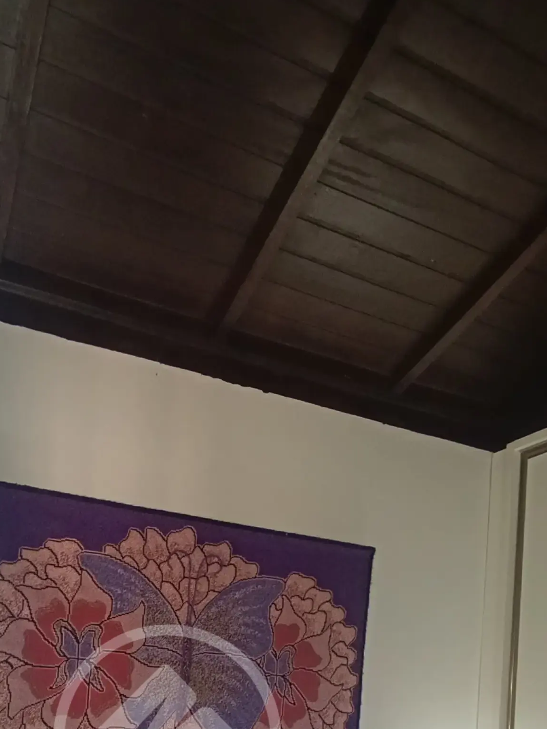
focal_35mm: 34
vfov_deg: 45.1
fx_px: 716
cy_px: 738
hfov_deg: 41.1
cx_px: 168
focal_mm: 1.65
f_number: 2.2
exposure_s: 1/60
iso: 250
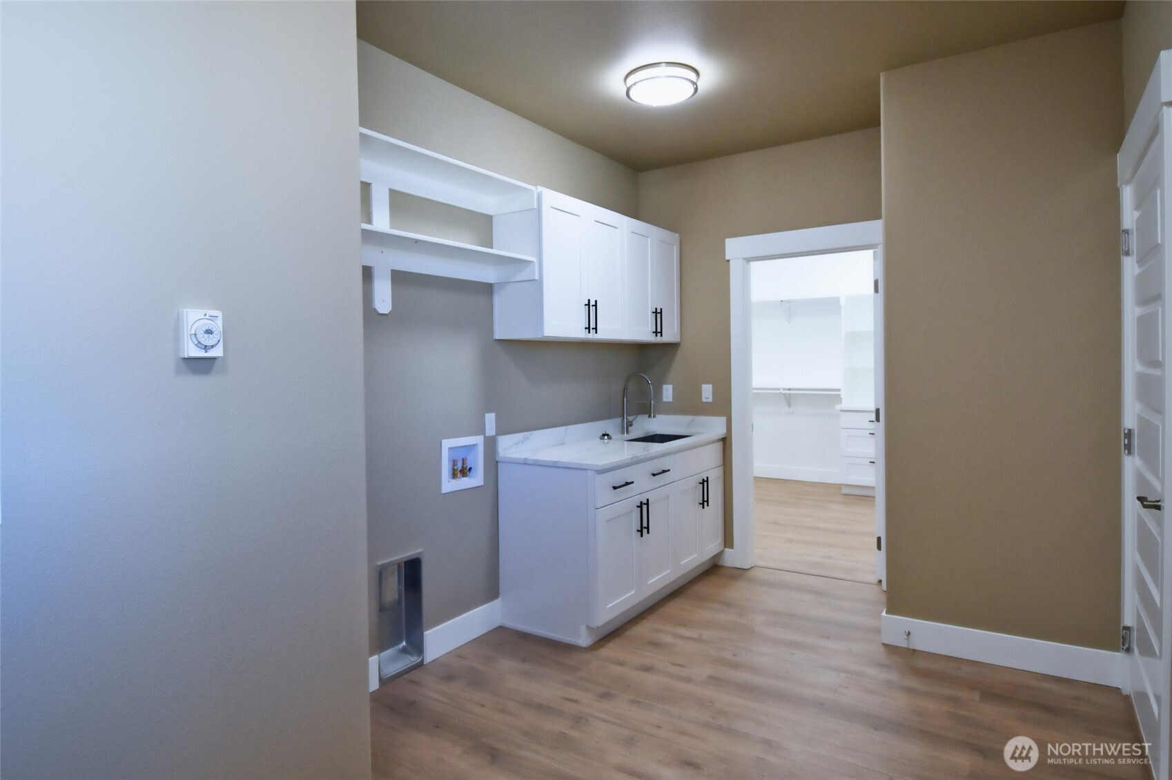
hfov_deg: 53.2
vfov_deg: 36.8
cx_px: 586
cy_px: 390
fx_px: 1171
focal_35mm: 36
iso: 800
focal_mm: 24
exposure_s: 1/125
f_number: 5.6
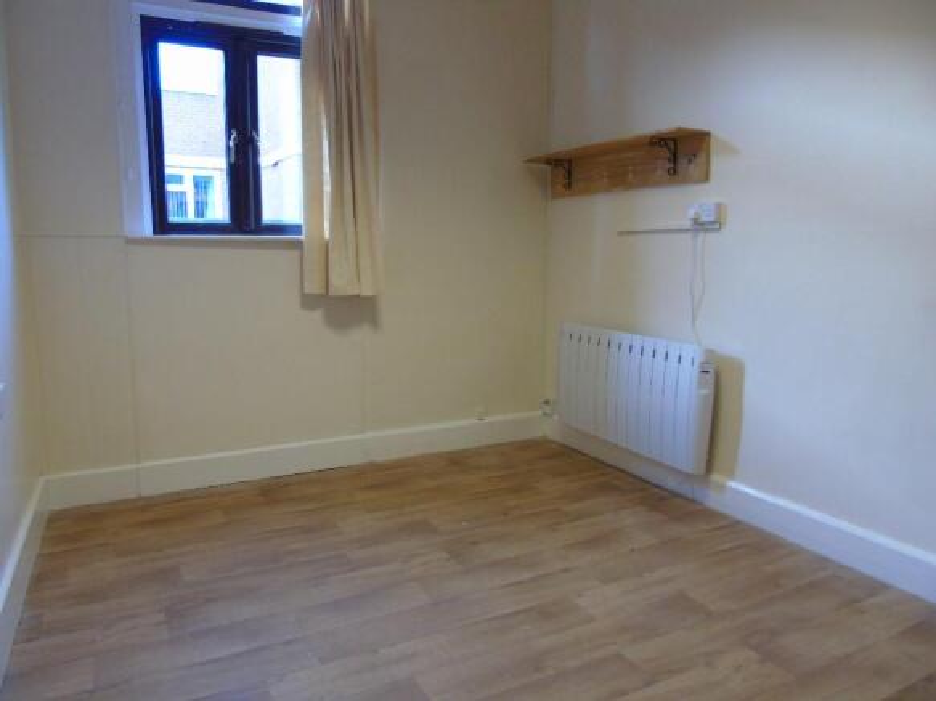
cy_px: 350
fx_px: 676
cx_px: 468
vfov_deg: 54.9
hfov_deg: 69.4
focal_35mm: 25
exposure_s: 1/25
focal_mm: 4.4
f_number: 3.4
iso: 400
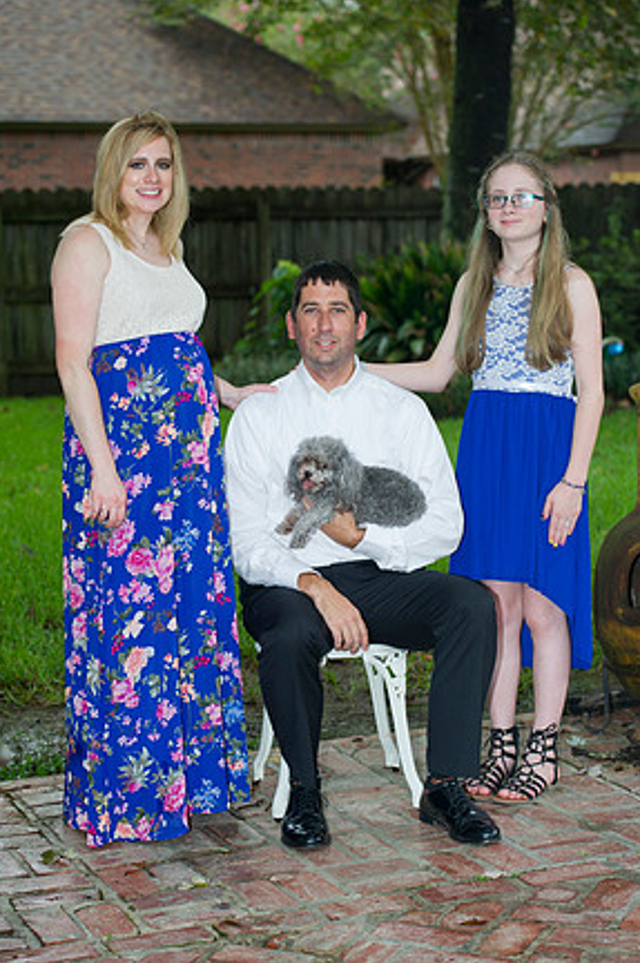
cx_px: 320
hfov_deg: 18.6
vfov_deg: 27.7
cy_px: 499
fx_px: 1951
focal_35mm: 73
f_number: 3.5
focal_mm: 70
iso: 640
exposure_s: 1/250
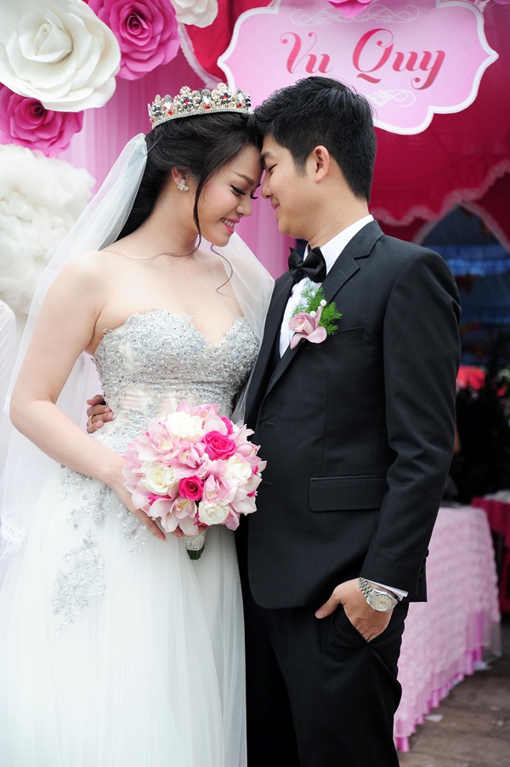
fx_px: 1532
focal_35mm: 72
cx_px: 255
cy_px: 384
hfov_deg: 18.9
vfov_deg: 28.1
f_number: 5
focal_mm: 72
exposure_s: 1/100
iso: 400
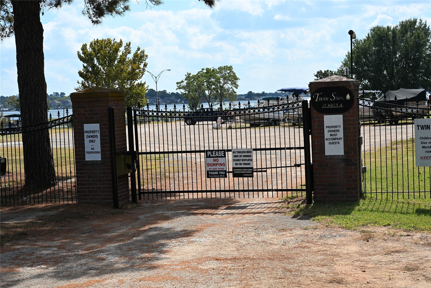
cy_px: 144
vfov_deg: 21.9
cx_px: 216
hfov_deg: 32.4
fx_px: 742
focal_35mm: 62
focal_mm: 62
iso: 140
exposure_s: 1/250
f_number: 11
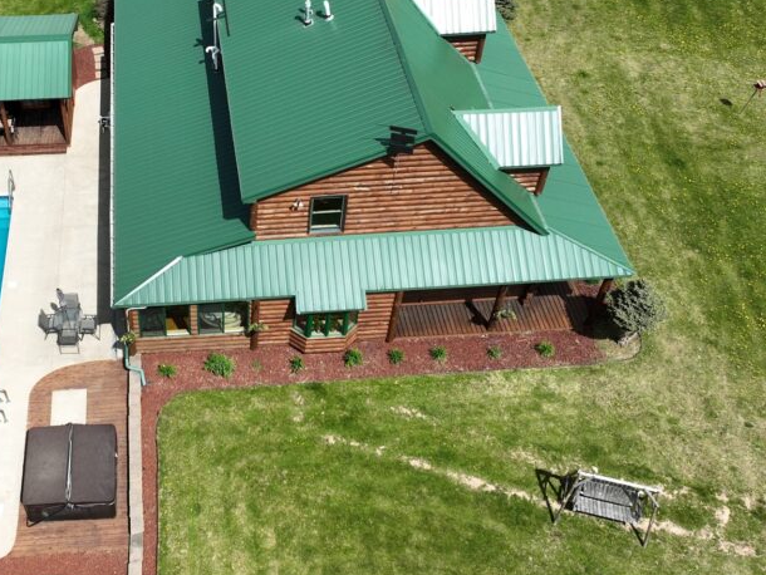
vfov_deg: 34.3
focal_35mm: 42
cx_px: 192
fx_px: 930
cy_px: 245
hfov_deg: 43.4
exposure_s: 1/2000
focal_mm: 12.29
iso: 100
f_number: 2.8
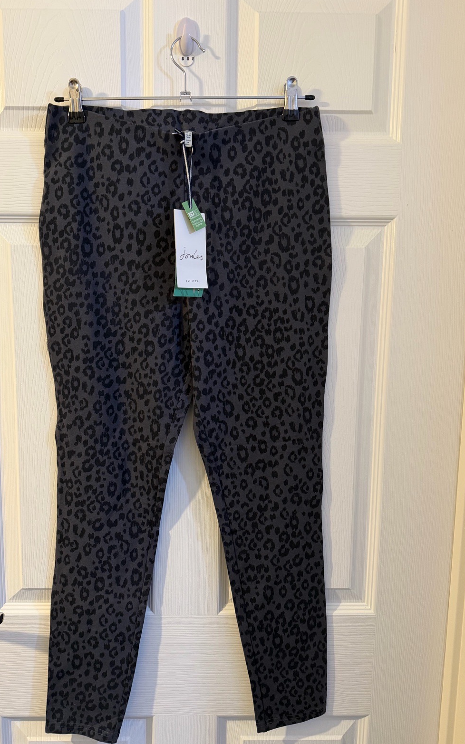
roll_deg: +0.4
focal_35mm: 26
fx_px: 527
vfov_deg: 70.4
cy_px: 378
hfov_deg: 47.4
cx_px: 193
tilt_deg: -7.7
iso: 320
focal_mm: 6.76
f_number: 1.78
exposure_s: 1/50
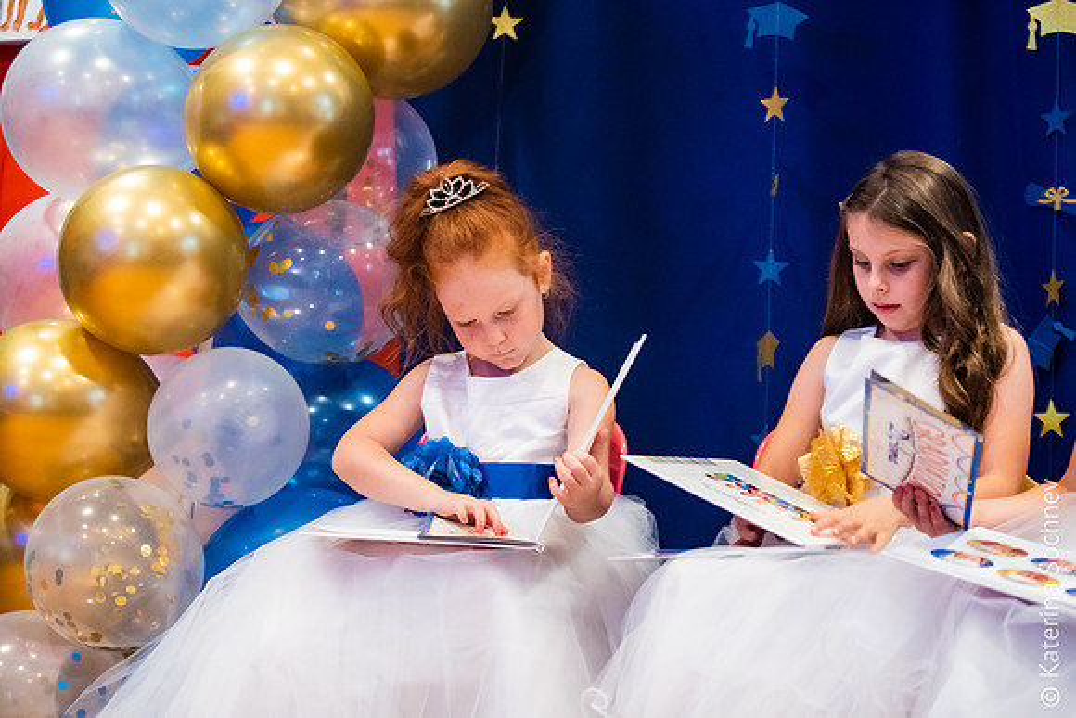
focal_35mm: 73
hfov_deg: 27.7
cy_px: 344
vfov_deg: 18.7
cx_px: 561
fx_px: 2181
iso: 1600
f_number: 2.8
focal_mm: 70
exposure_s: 1/125
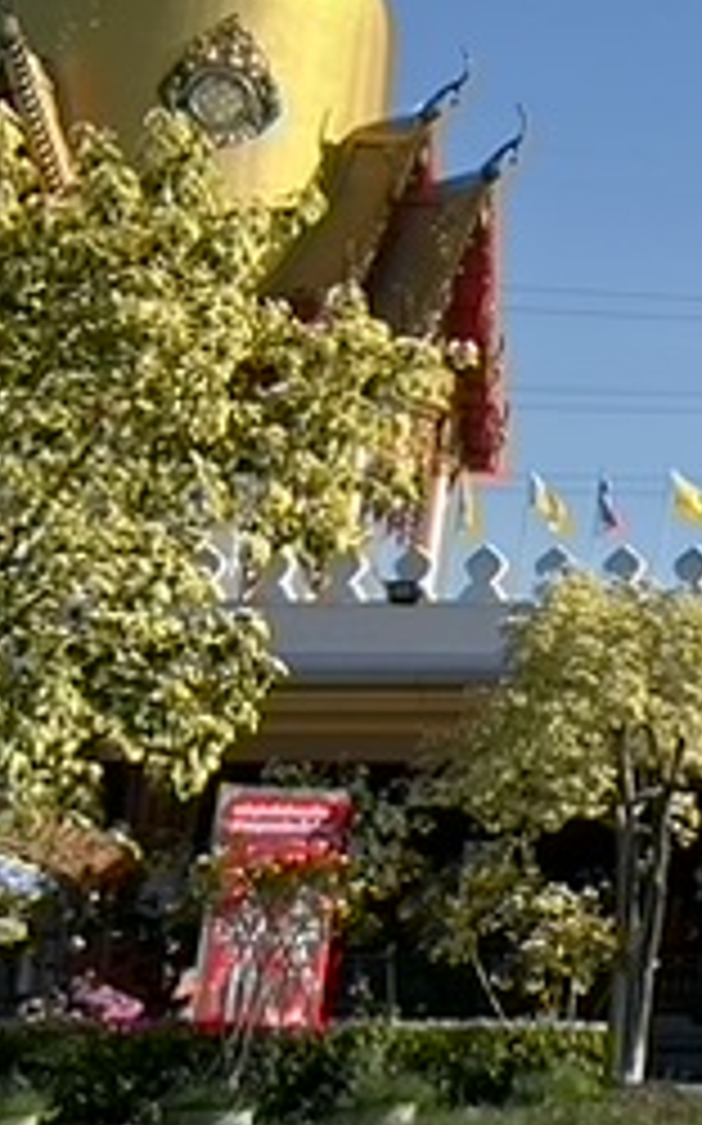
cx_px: 1962
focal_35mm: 113
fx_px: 3463
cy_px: 32
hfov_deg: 9.5
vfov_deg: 18.0
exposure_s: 1/5076
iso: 50
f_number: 1.6
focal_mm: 5.1
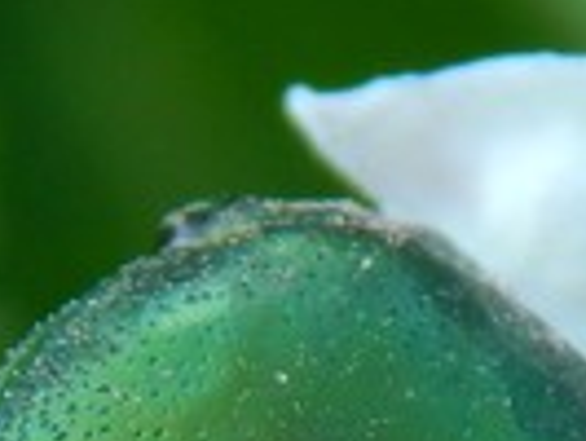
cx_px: 293
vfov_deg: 2.7
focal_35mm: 545
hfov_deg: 3.6
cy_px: 961
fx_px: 9234
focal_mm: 15.3
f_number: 4.3
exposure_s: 1/200
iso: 125
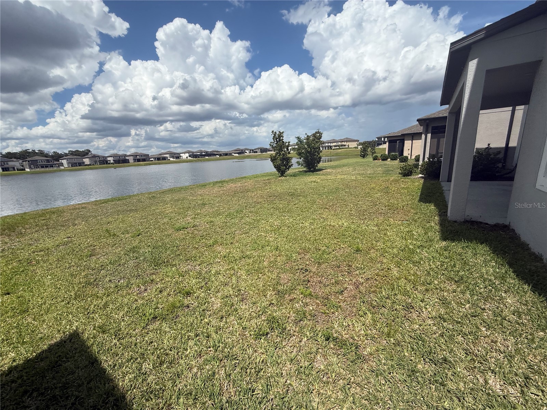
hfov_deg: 102.1
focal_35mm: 14
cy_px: 205
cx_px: 274
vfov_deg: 85.7
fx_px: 221
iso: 50
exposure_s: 1/2976
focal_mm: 2.22
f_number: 2.2
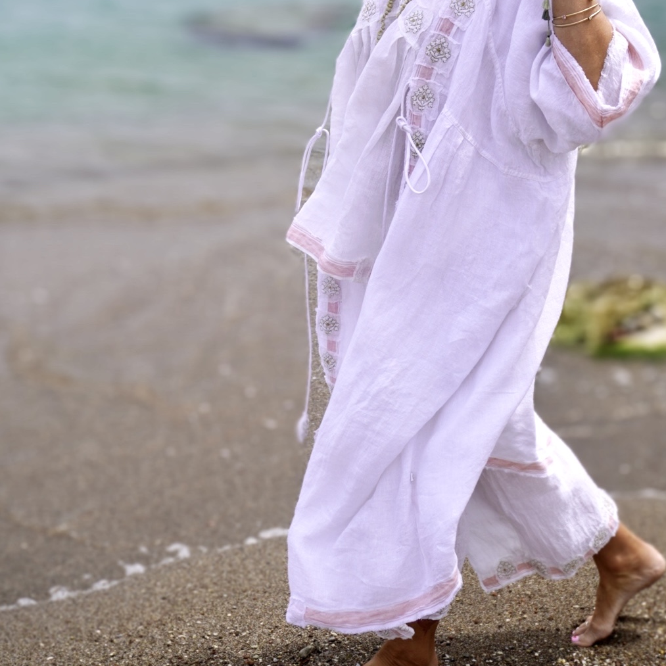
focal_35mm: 57
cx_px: 323
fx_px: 1241
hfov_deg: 30.0
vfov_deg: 29.6
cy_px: 174
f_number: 5.6
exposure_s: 1/1000
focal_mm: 28
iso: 100
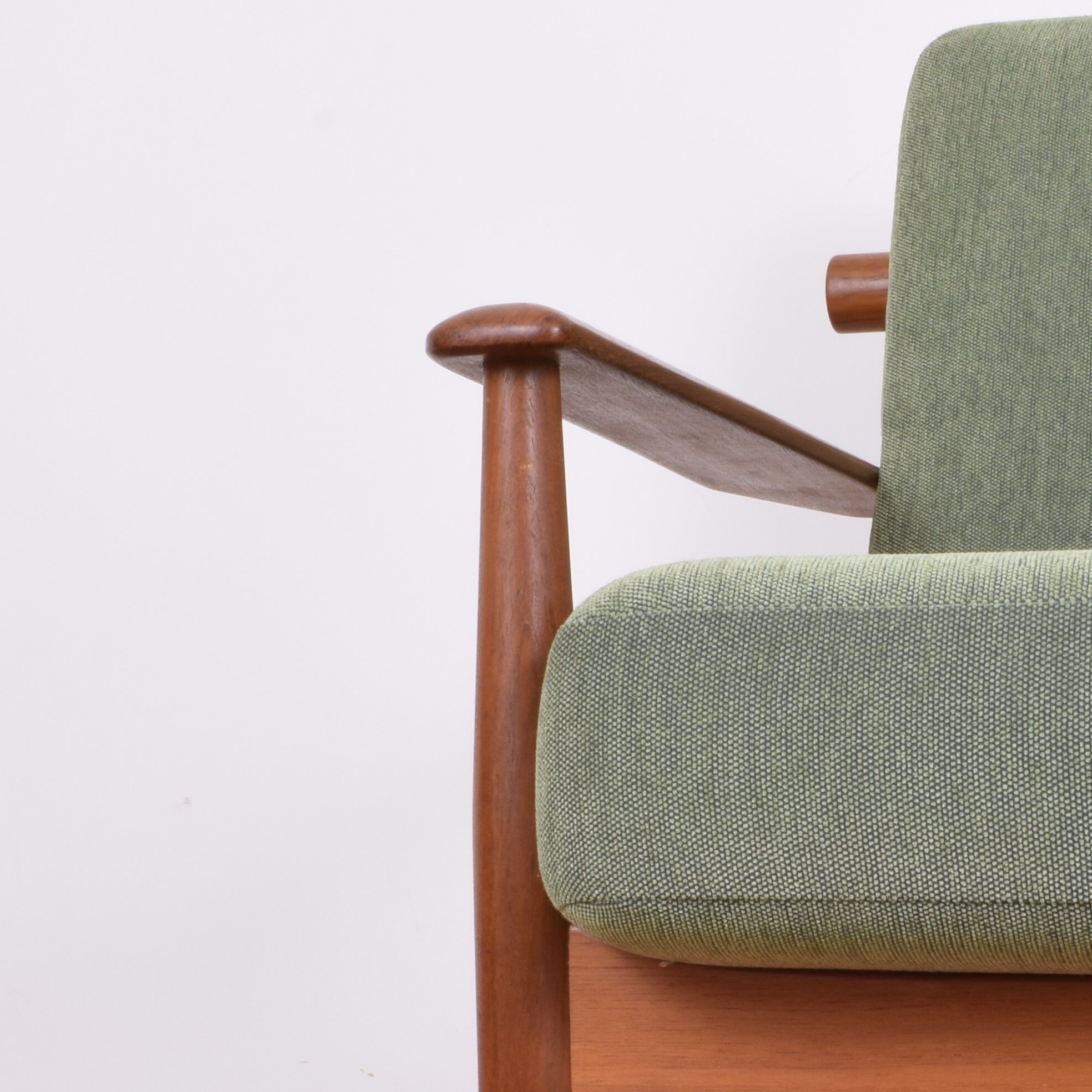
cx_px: 869
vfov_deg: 24.1
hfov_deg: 24.3
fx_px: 2498
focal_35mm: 70
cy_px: 943
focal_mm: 18
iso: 100
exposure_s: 3
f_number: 22
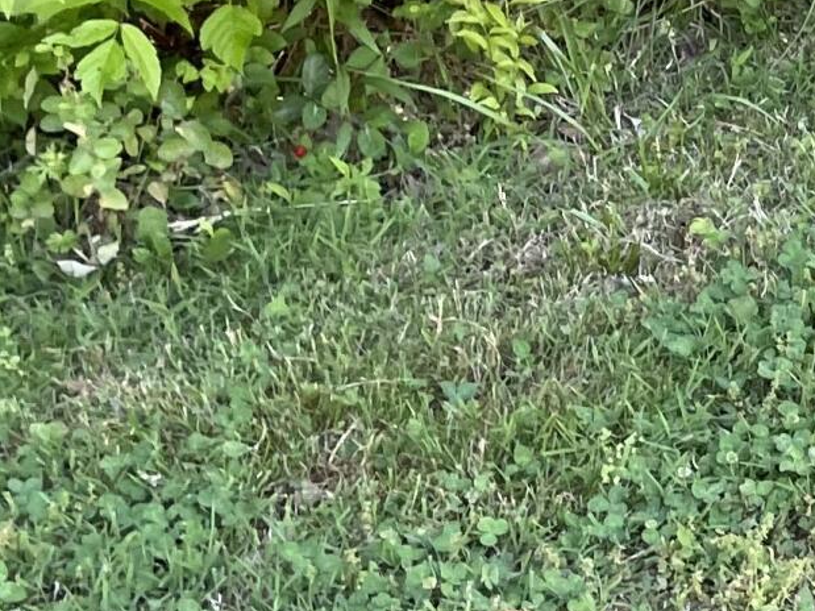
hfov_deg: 13.6
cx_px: 1573
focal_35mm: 126
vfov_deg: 11.6
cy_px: -7
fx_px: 2966
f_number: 1.6
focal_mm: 4.2
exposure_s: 1/121
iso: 64
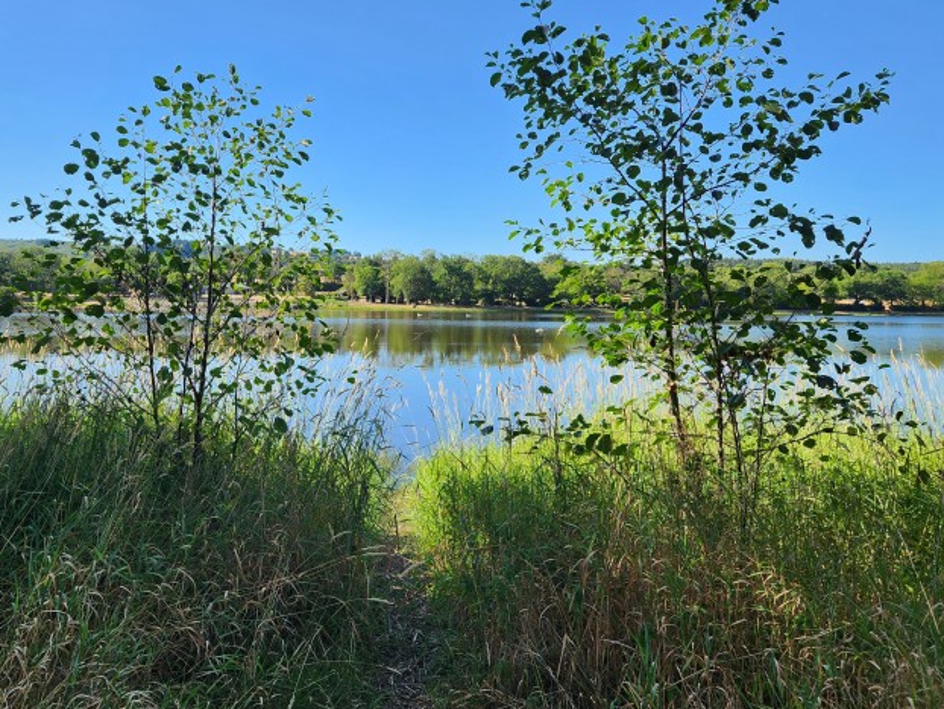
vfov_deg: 44.1
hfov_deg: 56.0
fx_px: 873
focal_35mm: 32
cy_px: 308
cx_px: 345
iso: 20
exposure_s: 1/715
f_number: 1.8
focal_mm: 5.4
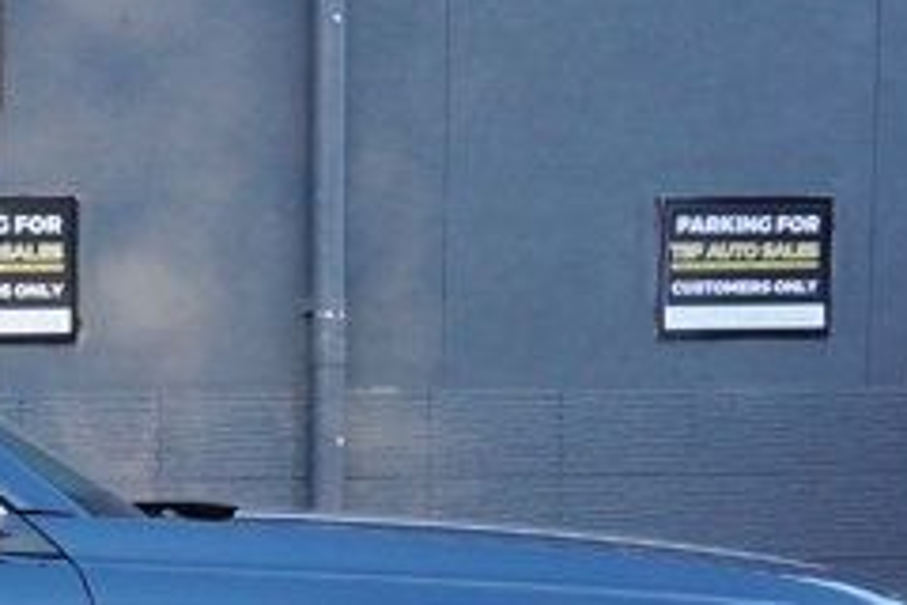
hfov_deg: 13.9
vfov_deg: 9.9
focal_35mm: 134
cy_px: 887
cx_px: -616
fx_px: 3379
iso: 2000
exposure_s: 1/250
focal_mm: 21
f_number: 9
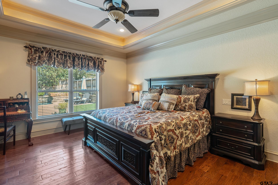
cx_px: 139
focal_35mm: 17
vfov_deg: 70.4
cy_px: 92
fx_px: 131
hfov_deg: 93.3
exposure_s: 1/5
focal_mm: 17
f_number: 8
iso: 800
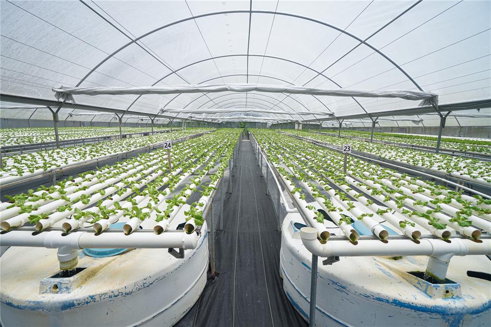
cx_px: 246
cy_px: 164
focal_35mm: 15
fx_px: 205
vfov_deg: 77.3
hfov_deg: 100.4
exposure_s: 1/250
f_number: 7.1
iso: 125
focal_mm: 10
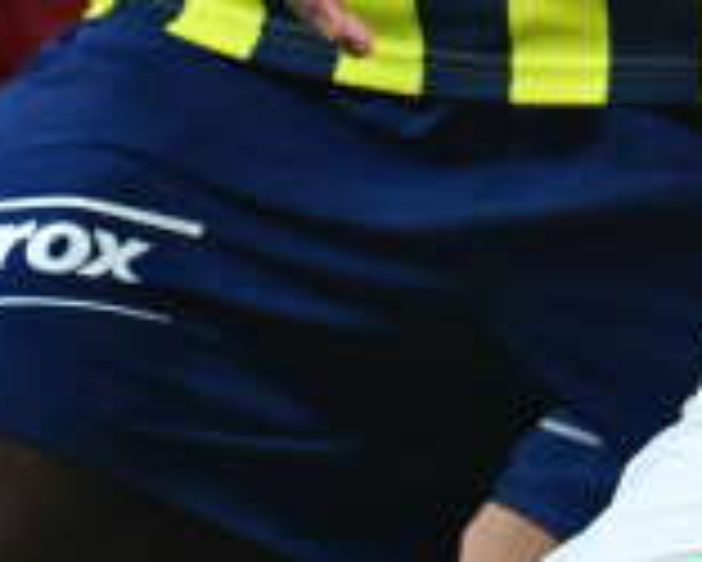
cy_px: -1212
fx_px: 63824
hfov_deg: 0.6
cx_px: 1264
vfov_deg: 0.5
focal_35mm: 3070
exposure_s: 1/3200
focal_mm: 400
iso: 4000
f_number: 2.8
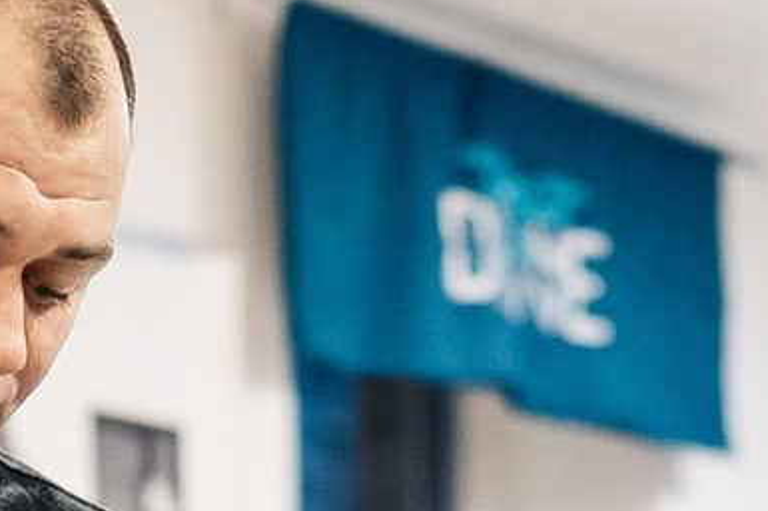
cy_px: 1001
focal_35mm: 233
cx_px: 345
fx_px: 4966
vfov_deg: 5.8
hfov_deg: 8.8
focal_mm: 35
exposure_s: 1/250
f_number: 1.4
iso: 1000
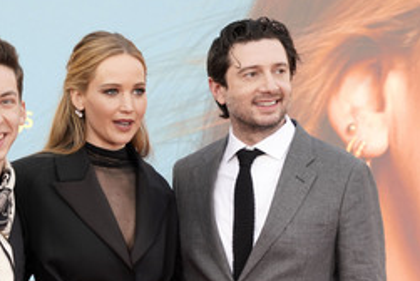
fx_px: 1822
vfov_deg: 8.8
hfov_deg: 13.1
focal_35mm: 156
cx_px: 111
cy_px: 244
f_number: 5.6
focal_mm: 87
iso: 320
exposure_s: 1/250
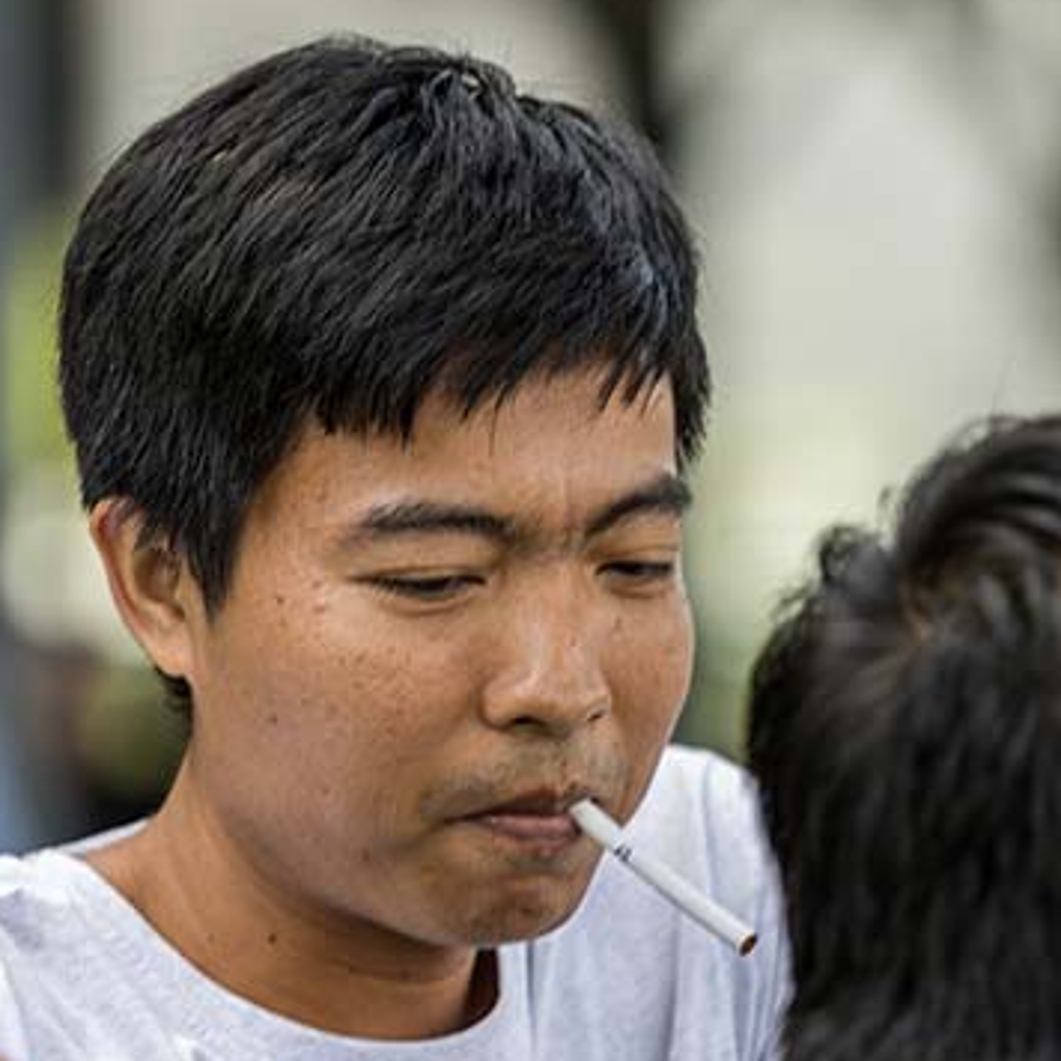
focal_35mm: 378
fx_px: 13108
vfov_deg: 4.6
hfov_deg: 4.6
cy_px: 837
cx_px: 849
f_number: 3.2
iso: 280
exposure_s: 1/200
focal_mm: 165
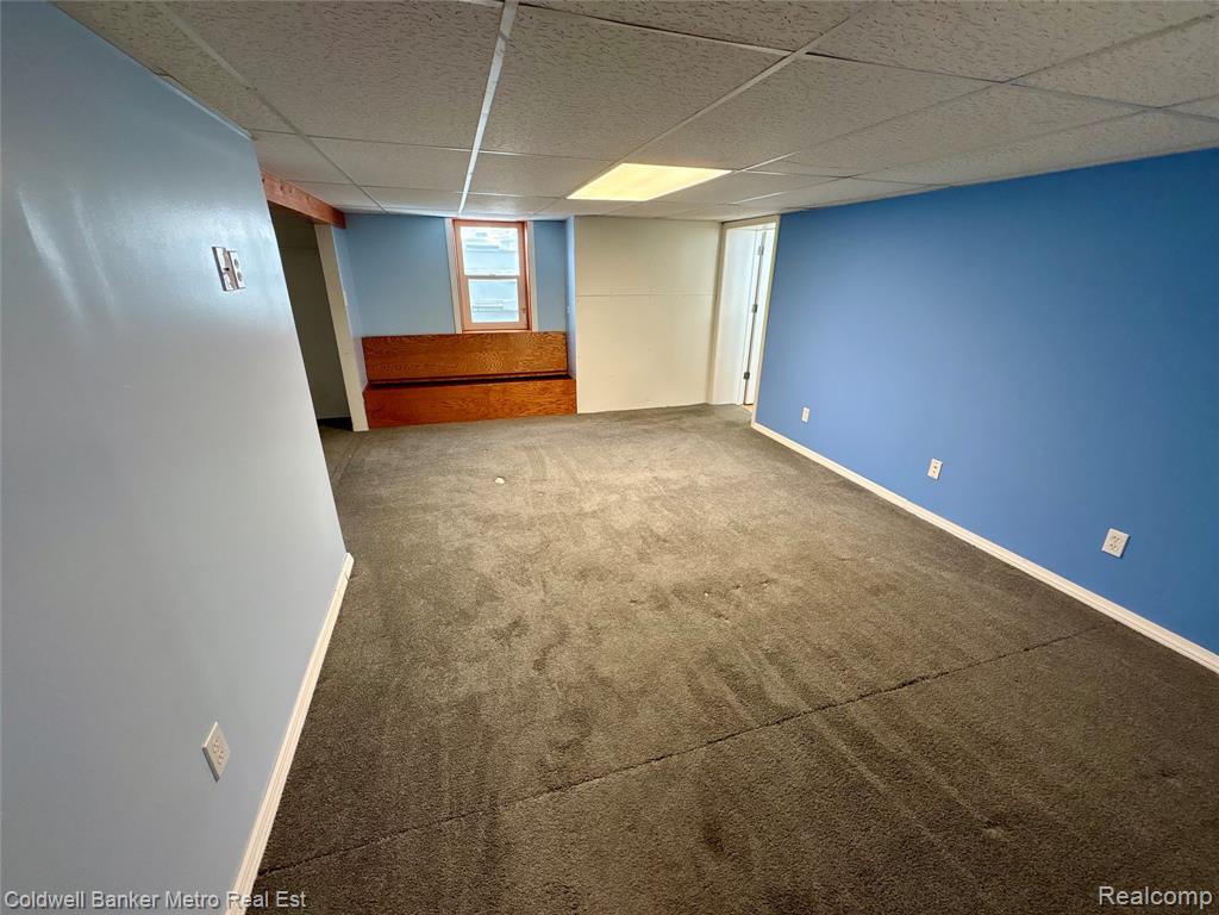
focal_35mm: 14
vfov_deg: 85.7
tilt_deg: -19.6
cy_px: 458
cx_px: 610
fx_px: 493
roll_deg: -0.3
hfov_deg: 102.1
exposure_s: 1/60
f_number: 2.2
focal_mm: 2.22
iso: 250
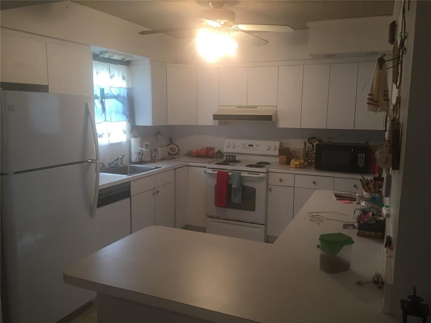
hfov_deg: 61.7
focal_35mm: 29
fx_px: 361
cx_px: 216
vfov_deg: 48.2
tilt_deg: -8.3
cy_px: 162
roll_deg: -0.8
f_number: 2.2
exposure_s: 1/30
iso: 32
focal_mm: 4.15
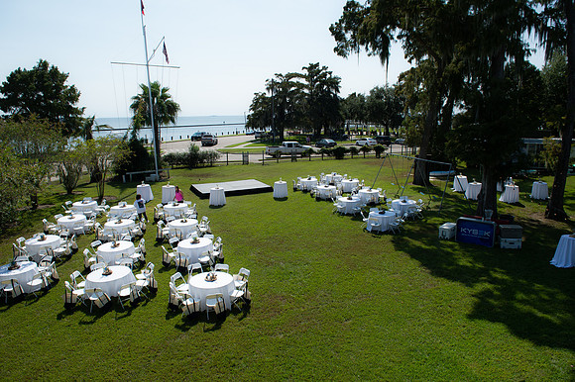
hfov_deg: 73.8
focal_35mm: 24
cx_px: 288
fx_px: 383
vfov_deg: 53.1
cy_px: 191
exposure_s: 1/400
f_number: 7.1
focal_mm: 24
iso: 100
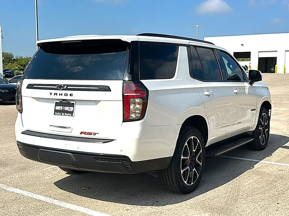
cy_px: 108
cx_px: 144
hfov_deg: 50.1
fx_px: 309
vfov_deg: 38.7
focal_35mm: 37
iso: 80
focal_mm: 6.86
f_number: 1.78
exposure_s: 1/9901
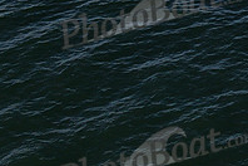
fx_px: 1006
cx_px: 332
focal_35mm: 146
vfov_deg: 9.2
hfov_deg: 13.5
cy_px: -81
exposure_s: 1/1000
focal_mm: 8.6
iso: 100
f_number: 3.8
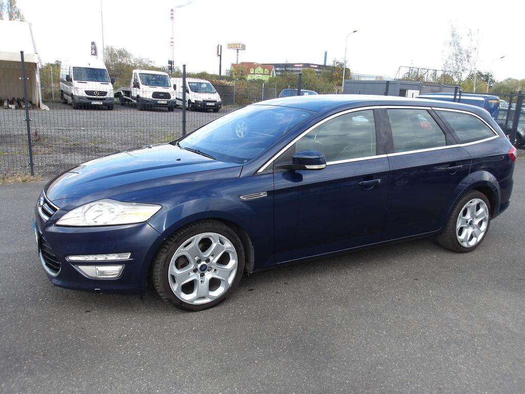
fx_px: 409
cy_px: 197
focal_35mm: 27
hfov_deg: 65.3
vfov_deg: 51.4
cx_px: 262
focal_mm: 4.9
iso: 100
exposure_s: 1/324
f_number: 3
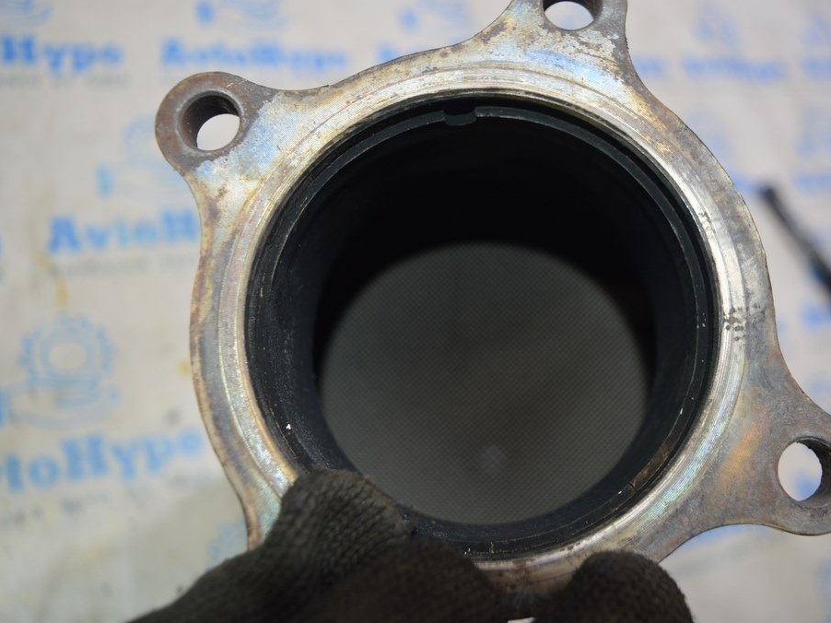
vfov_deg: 39.6
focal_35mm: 36
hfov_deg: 51.3
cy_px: 312
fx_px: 864
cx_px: 456
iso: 450
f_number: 3.8
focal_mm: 22
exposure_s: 1/60
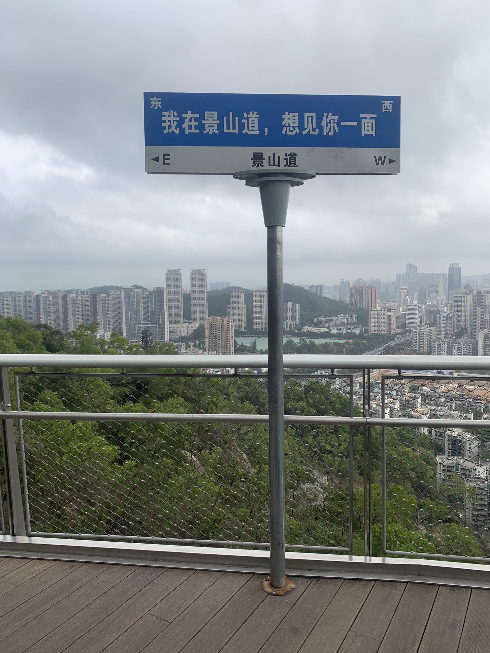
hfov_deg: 53.1
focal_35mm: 26
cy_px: 326
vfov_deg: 67.3
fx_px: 491
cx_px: 245
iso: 25
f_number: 1.8
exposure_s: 1/1585
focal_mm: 4.25
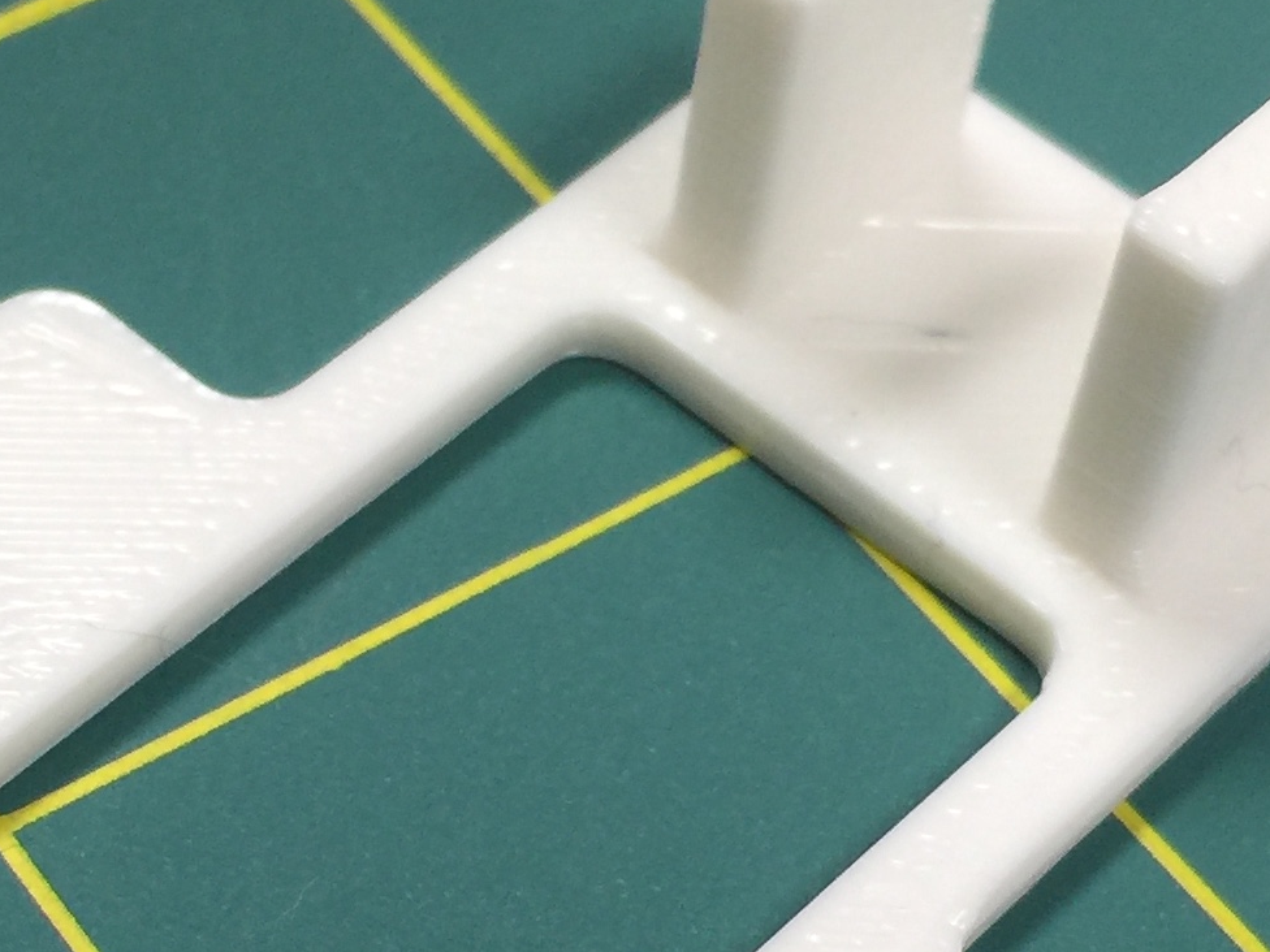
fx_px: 3559
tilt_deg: -54.9
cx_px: 307
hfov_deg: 20.1
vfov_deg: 15.1
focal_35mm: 97
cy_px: 786
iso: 32
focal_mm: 4.15
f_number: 2.2
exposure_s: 1/15
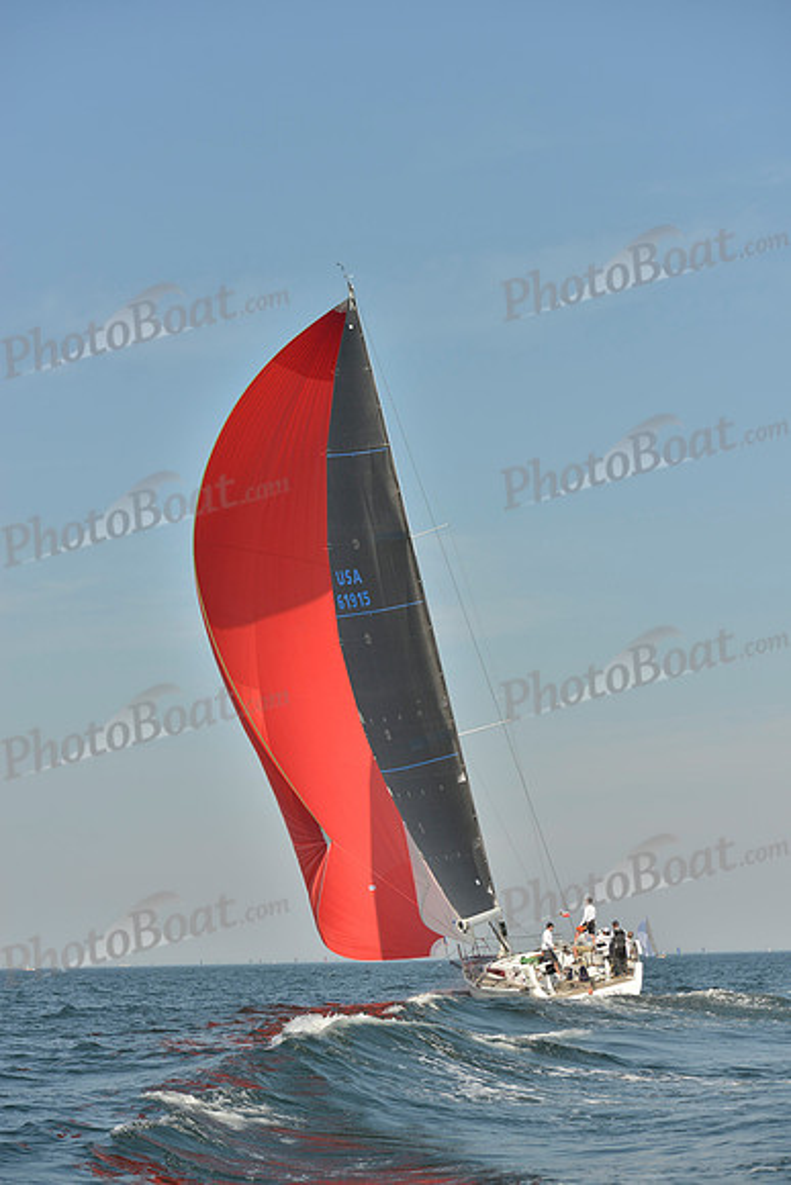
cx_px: 396
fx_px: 2306
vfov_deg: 28.8
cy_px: 592
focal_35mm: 70
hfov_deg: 19.5
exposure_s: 1/1600
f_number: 6.3
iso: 200
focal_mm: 70
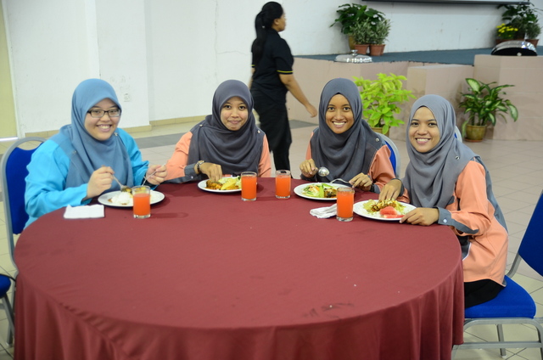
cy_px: 180
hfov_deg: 48.0
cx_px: 272
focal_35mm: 40
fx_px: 610
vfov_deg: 32.9
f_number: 4
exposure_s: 1/50
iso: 400
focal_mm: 27
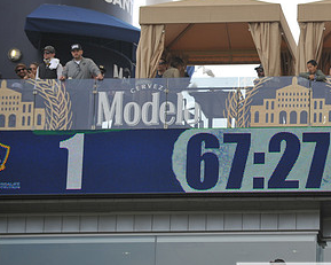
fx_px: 2487
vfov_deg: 6.1
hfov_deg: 7.6
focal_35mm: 254
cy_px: 106
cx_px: 317
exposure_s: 1/2000
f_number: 3.5
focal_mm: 135
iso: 320
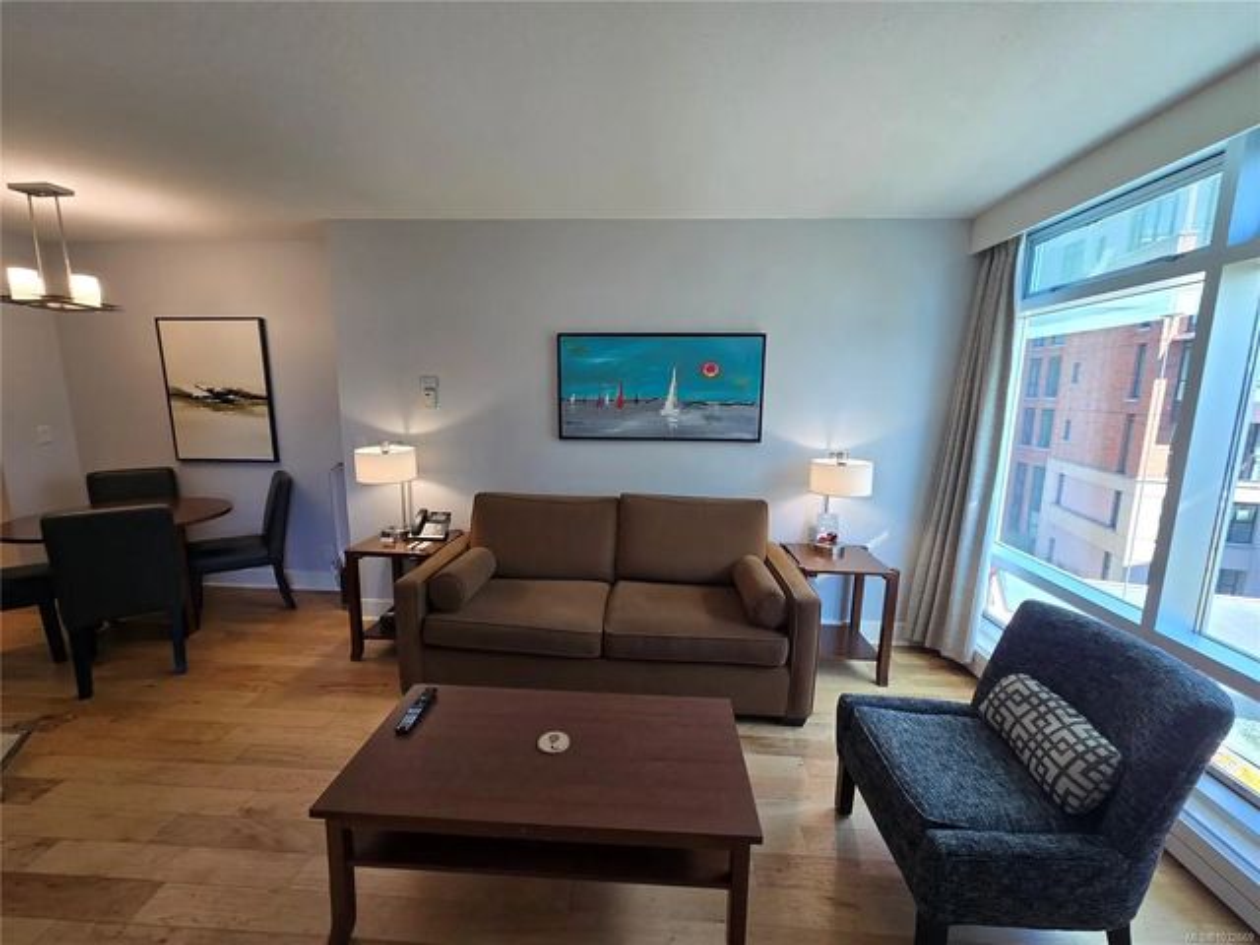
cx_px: 630
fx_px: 473
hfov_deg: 106.2
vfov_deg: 89.9
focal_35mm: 13
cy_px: 472
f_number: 2.2
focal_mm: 2.2
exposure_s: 1/60
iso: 50
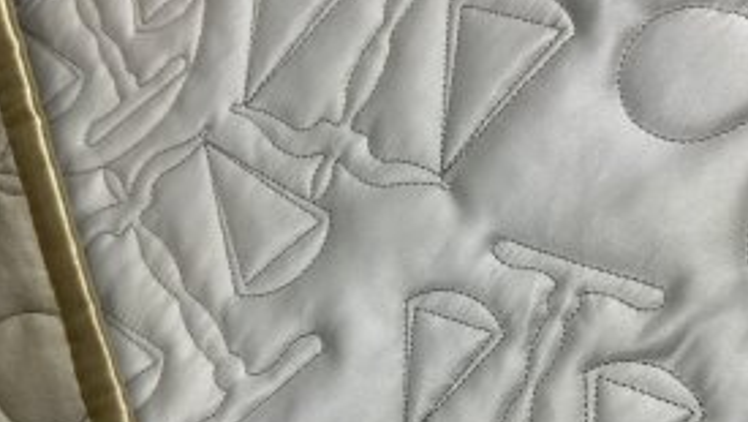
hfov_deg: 52.7
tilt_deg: -6.3
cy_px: 302
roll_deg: -37.9
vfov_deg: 30.8
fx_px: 754
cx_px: 403
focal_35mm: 38
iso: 200
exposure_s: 1/120
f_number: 1.78
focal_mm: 6.86
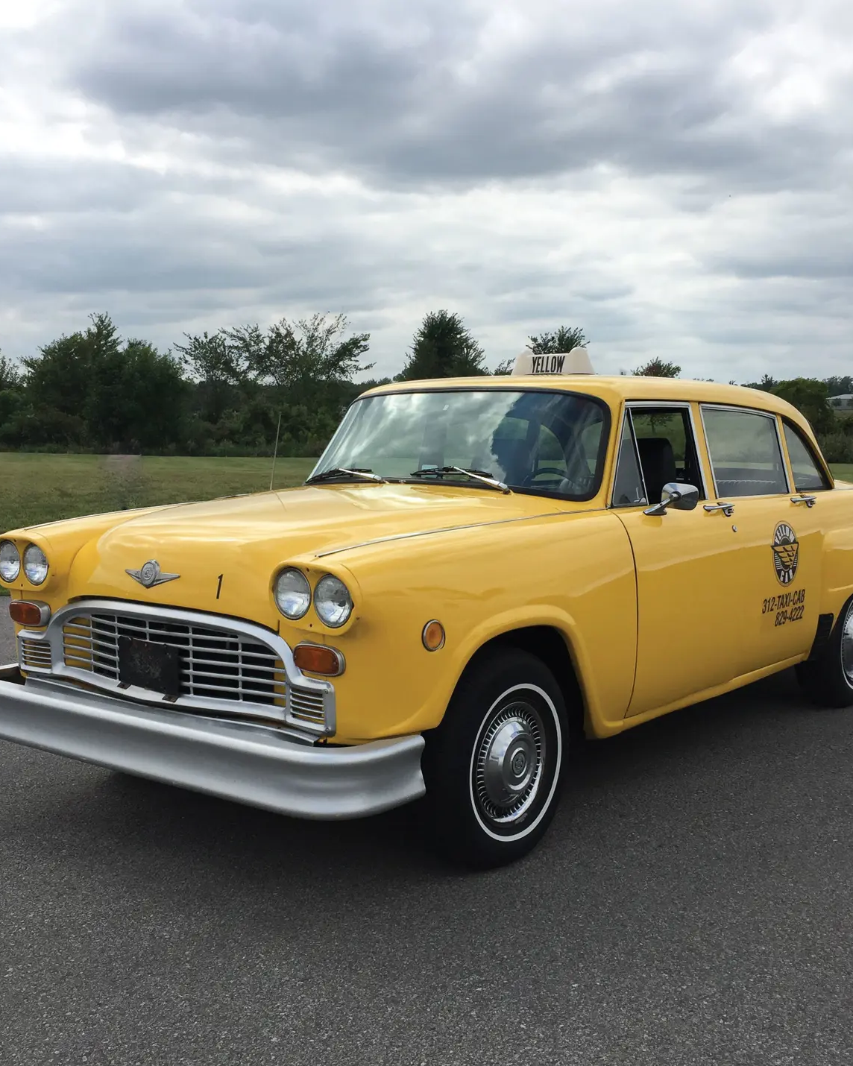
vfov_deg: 47.9
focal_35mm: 38
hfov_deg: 39.2
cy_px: 536
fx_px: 1199
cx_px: 436
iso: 32
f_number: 2.2
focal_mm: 4.15
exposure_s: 1/2500
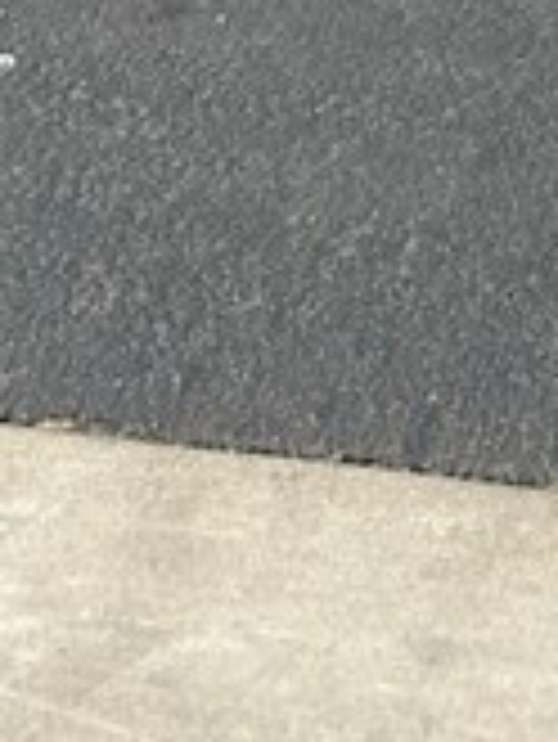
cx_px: 752
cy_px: -1187
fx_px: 3456
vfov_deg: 10.2
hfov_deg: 9.1
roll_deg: -1.5
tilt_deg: -3.2
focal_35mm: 161
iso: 50
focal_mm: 5.7
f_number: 1.5
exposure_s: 1/3704
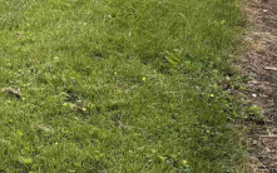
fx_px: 626
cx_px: -105
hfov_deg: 21.9
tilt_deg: -5.4
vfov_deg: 14.7
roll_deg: -0.2
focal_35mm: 83
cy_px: -81
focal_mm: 5.96
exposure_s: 1/2451
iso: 50
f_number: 1.6
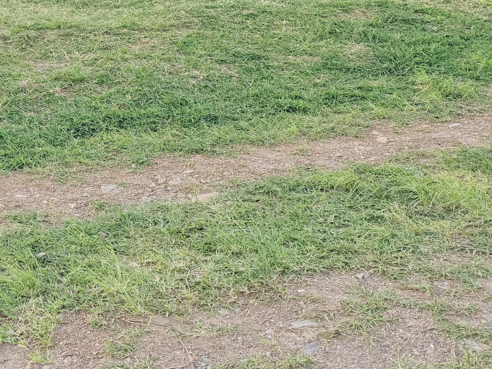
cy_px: 4
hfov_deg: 31.1
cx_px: -51
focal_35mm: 55
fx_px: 782
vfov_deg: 25.3
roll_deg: -0.1
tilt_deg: -4.1
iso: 80
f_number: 1.78
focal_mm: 6.76
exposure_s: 1/301
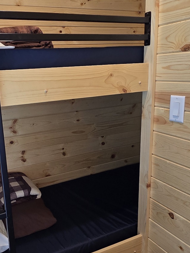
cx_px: 51
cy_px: 130
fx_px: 227
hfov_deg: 44.1
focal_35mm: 31
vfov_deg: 58.3
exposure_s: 1/60
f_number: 2.2
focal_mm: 2.2
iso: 100
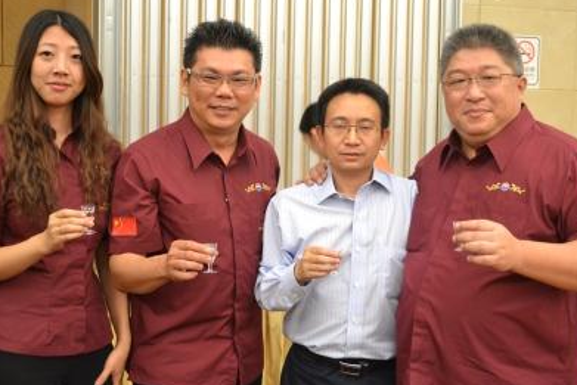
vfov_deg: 24.6
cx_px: 304
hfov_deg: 36.2
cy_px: 188
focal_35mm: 55
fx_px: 882
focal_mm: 32
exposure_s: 1/15
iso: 1000
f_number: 4.8
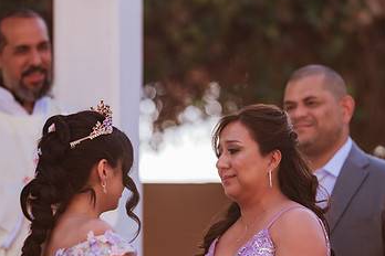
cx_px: 177
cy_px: 178
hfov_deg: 9.1
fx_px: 2406
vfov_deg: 6.1
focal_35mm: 225
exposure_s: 1/1000
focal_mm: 135
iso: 100
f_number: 1.8
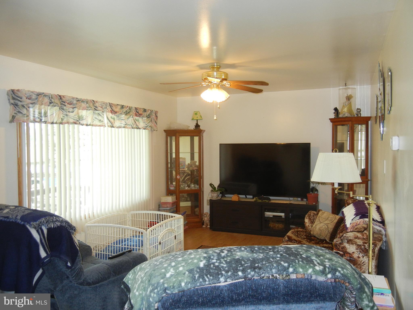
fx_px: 358
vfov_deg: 46.8
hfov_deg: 60.0
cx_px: 206
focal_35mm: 30
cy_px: 155
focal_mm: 5.4
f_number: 3.5
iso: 230
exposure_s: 1/36.1
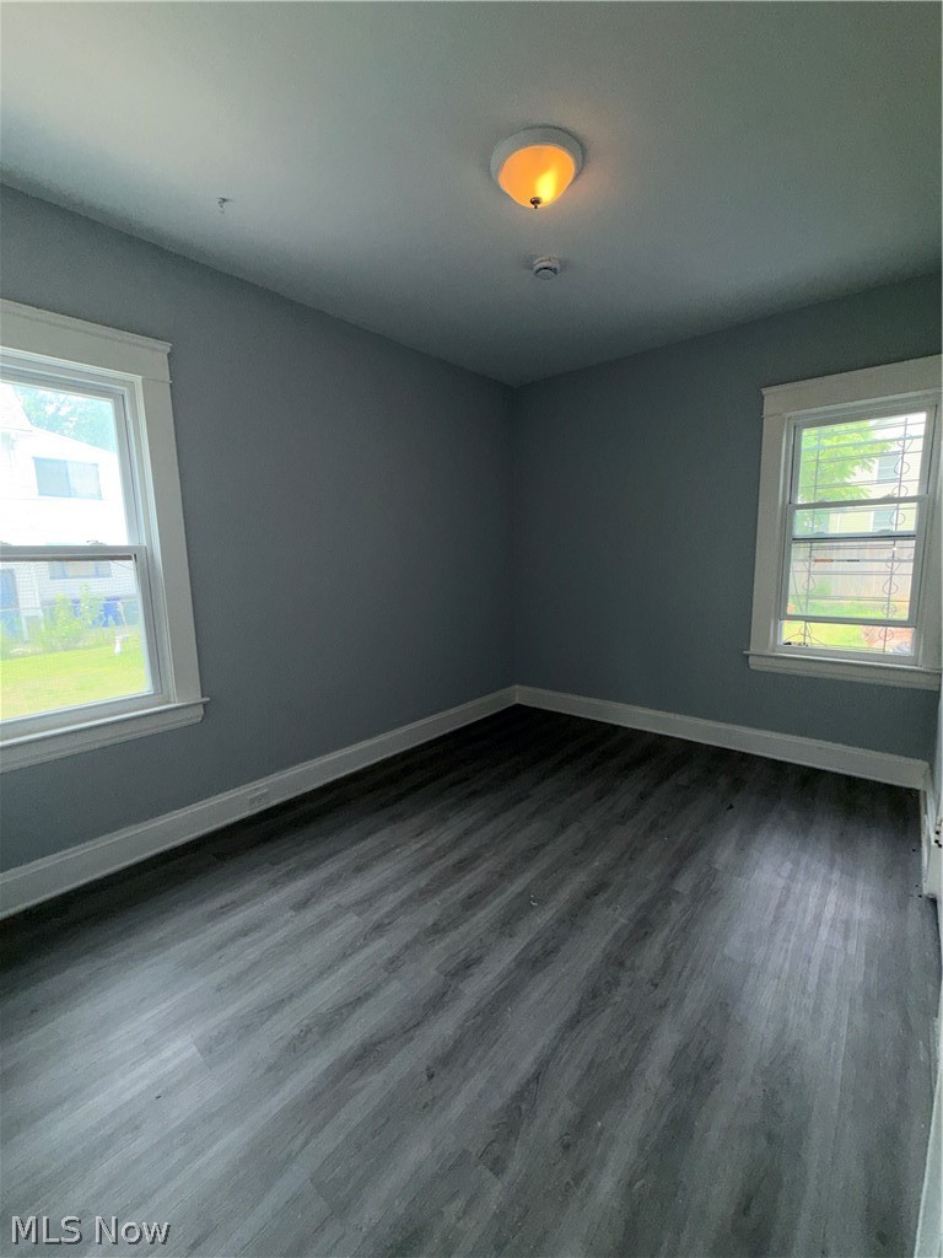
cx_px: 472
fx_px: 509
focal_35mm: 14
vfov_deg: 102.1
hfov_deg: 85.7
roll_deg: +0.9
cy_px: 629
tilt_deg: -7.1
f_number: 2.2
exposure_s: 1/120
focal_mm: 2.22
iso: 32
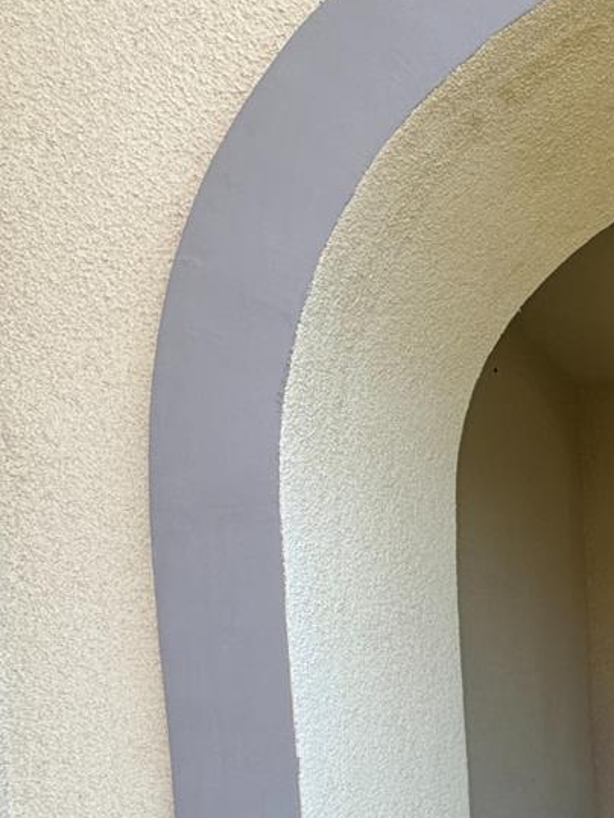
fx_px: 922
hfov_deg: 28.5
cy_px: 717
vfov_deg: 44.1
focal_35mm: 39
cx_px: 843
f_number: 2.2
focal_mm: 2.22
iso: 40
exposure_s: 1/196
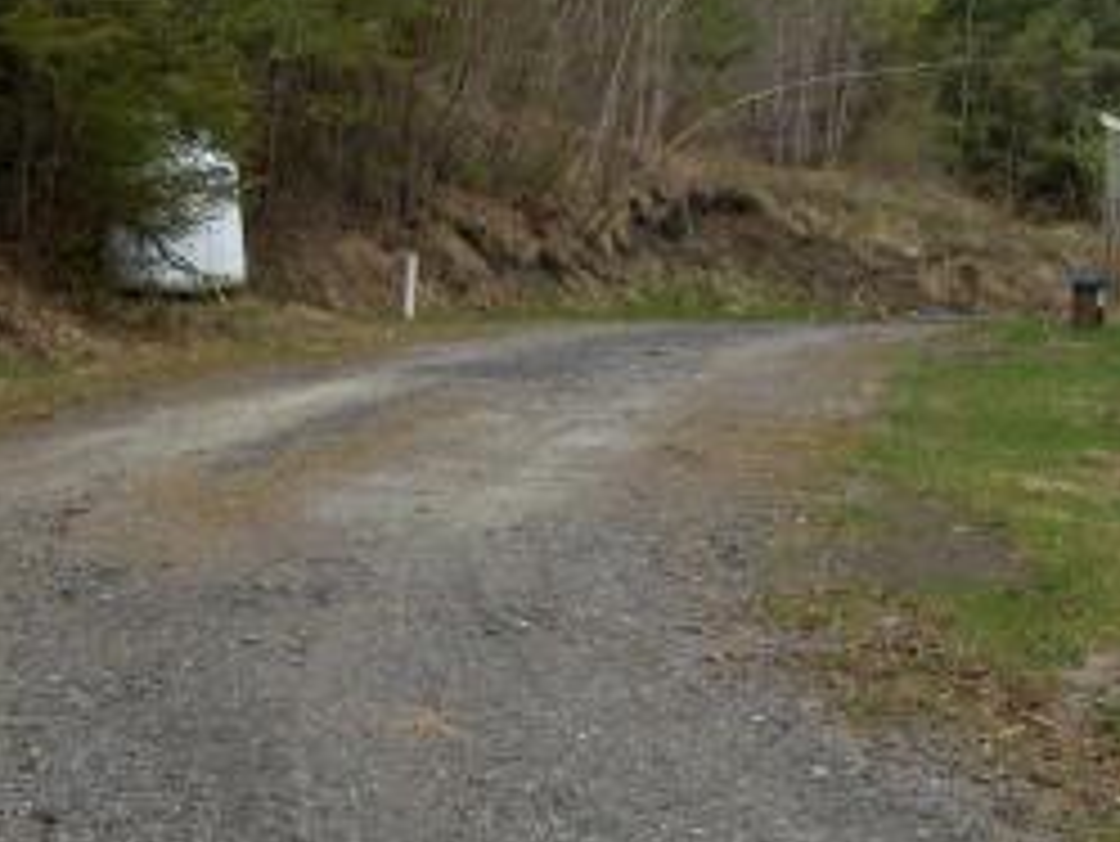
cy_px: 711
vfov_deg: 16.1
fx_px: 2946
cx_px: 495
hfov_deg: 21.5
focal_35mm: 91
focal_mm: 8
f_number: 4.8
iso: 100
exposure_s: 1/1190
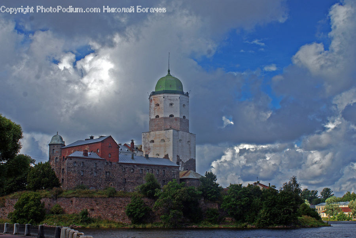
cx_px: 178
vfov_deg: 25.8
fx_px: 520
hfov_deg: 37.8
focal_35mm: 52
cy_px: 119
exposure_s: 1/80
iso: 100
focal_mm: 35
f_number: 11
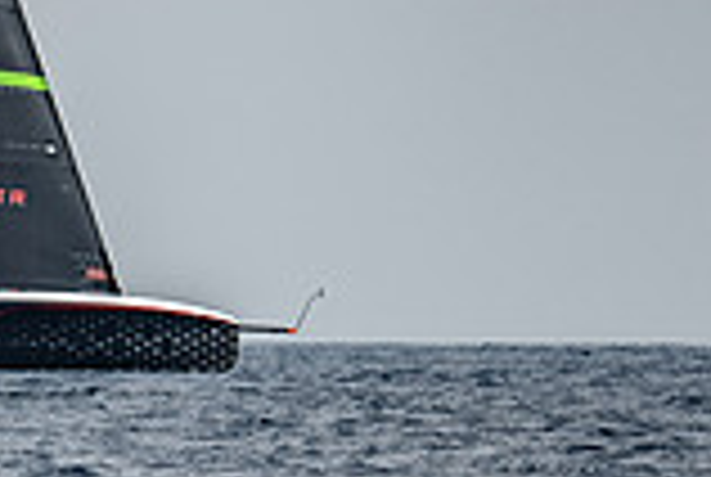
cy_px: -292
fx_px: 17967
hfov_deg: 2.3
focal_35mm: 908
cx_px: -414
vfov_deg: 1.5
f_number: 4
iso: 100
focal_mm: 200
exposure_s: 1/2000
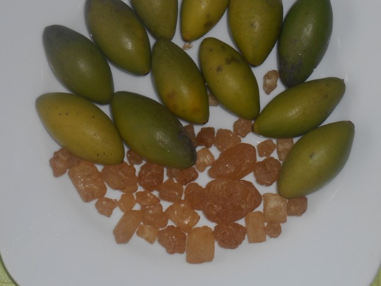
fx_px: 1233
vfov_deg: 13.2
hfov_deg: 17.6
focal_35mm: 112
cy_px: 106
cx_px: 200
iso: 80
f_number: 4.5
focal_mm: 12.5
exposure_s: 1/60
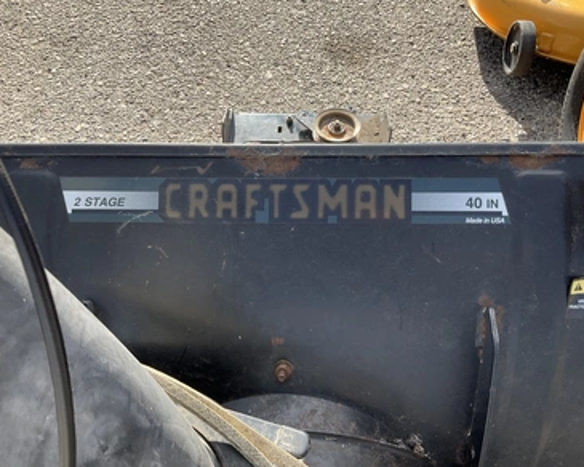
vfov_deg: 47.1
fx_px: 536
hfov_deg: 57.2
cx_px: 299
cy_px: 229
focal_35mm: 31
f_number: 1.8
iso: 25
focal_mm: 3
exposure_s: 1/657
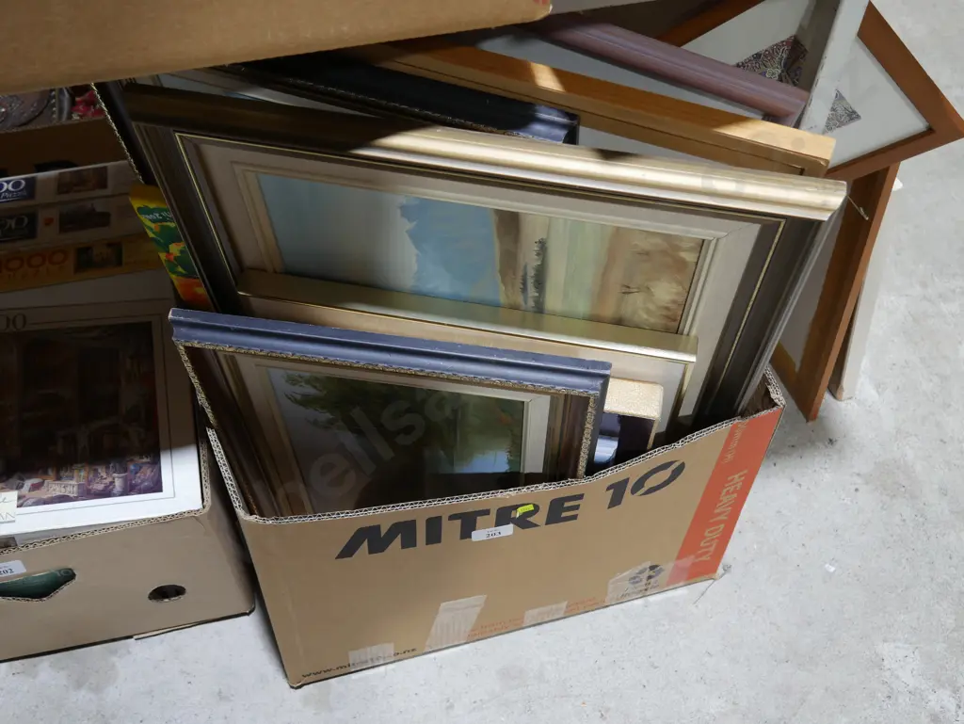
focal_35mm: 38
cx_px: 482
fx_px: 1059
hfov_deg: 49.0
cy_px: 362
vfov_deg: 37.8
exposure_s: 1/60
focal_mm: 19
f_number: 4.1
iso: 400
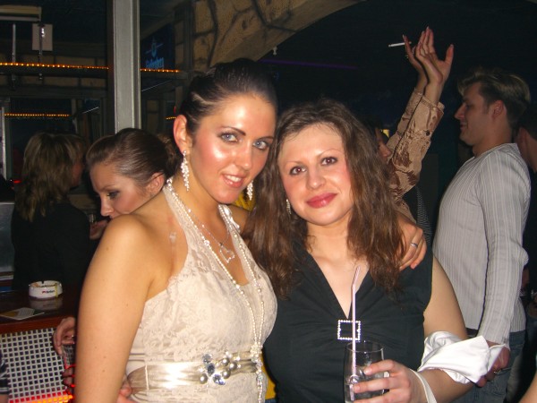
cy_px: 202
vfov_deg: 37.7
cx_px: 268
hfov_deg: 49.0
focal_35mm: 38
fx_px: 589
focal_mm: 7.9
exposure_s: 1/60
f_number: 2.8
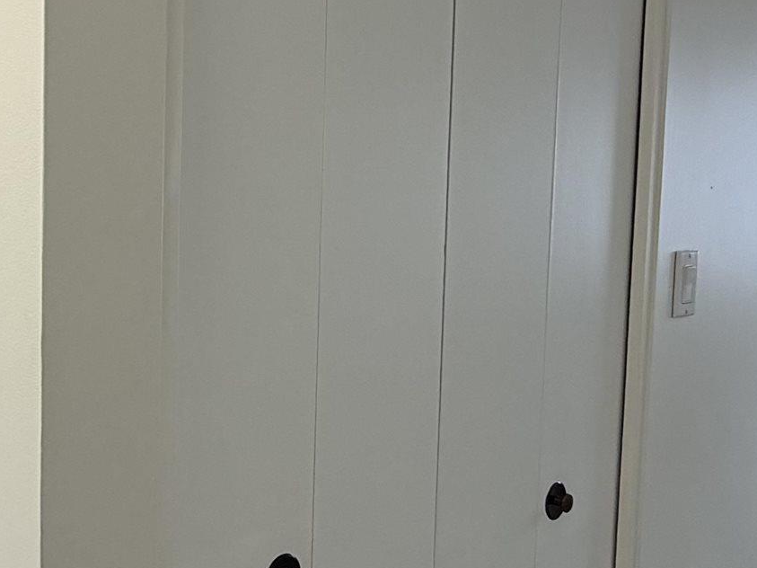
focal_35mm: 51
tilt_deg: -4.7
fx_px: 1115
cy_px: 308
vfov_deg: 28.5
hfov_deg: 36.4
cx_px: 164
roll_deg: -0.7
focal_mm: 2.22
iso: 80
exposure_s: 1/120
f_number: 2.2
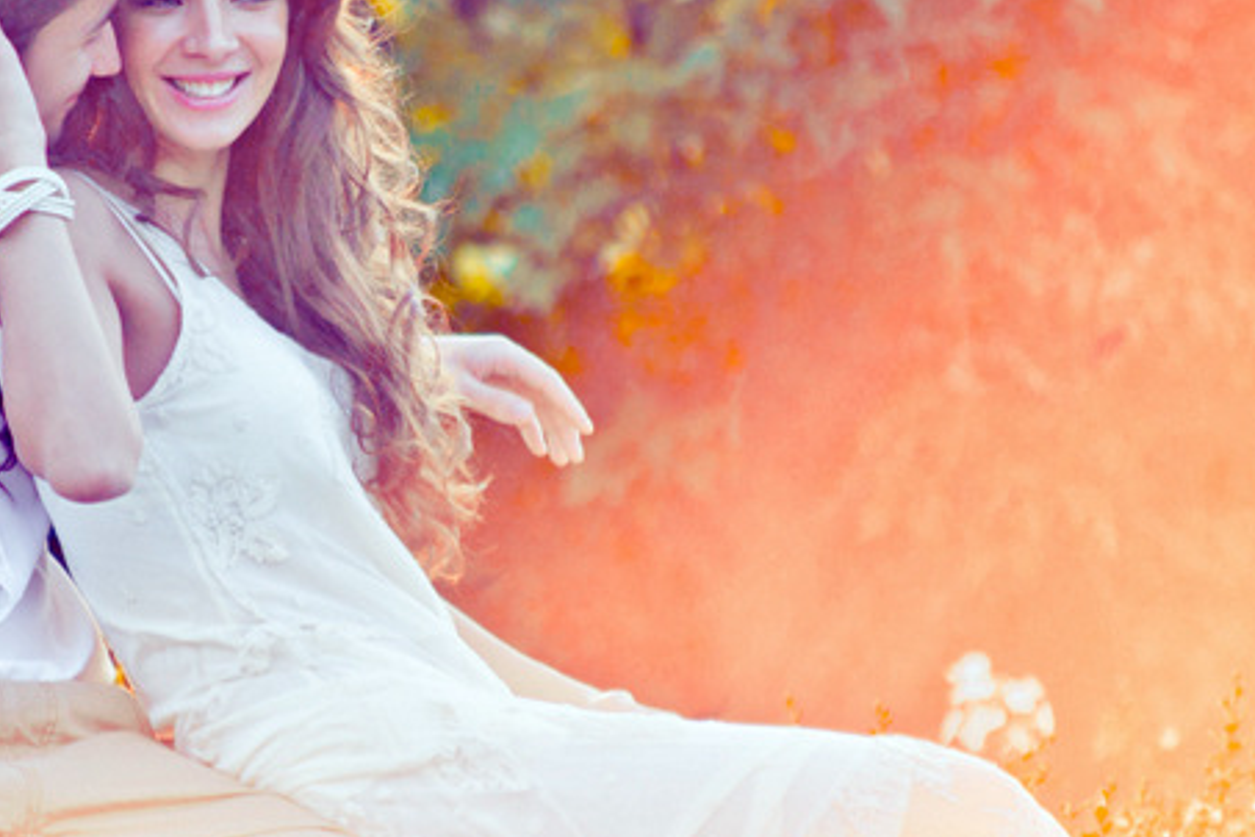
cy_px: 628
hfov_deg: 4.6
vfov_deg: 3.0
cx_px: 344
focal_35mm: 452
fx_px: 15756
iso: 200
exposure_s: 1/500
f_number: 2.8
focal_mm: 200
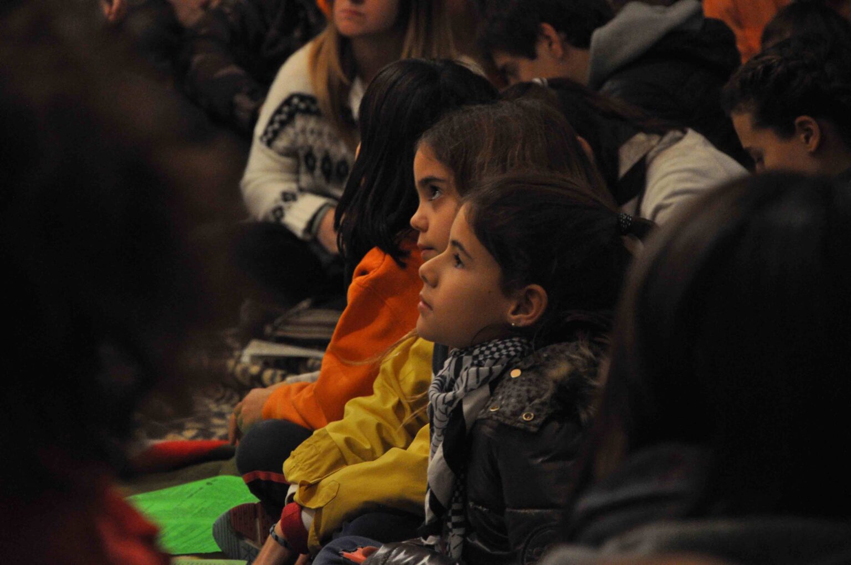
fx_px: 3718
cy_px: 282
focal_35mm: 158
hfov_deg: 13.1
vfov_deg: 8.7
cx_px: 426
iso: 2500
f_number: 5.6
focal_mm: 105
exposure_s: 1/40
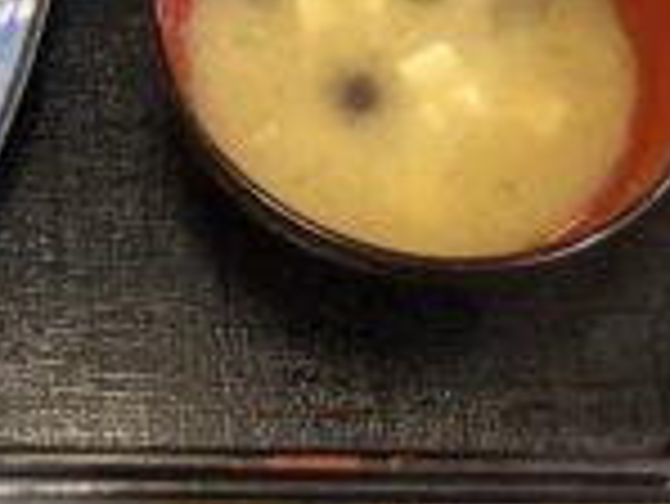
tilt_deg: -60.2
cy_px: -56
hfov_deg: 24.4
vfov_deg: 18.2
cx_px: 83
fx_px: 1511
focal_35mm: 78
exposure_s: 1/60
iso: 320
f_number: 2.4
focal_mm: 3.3
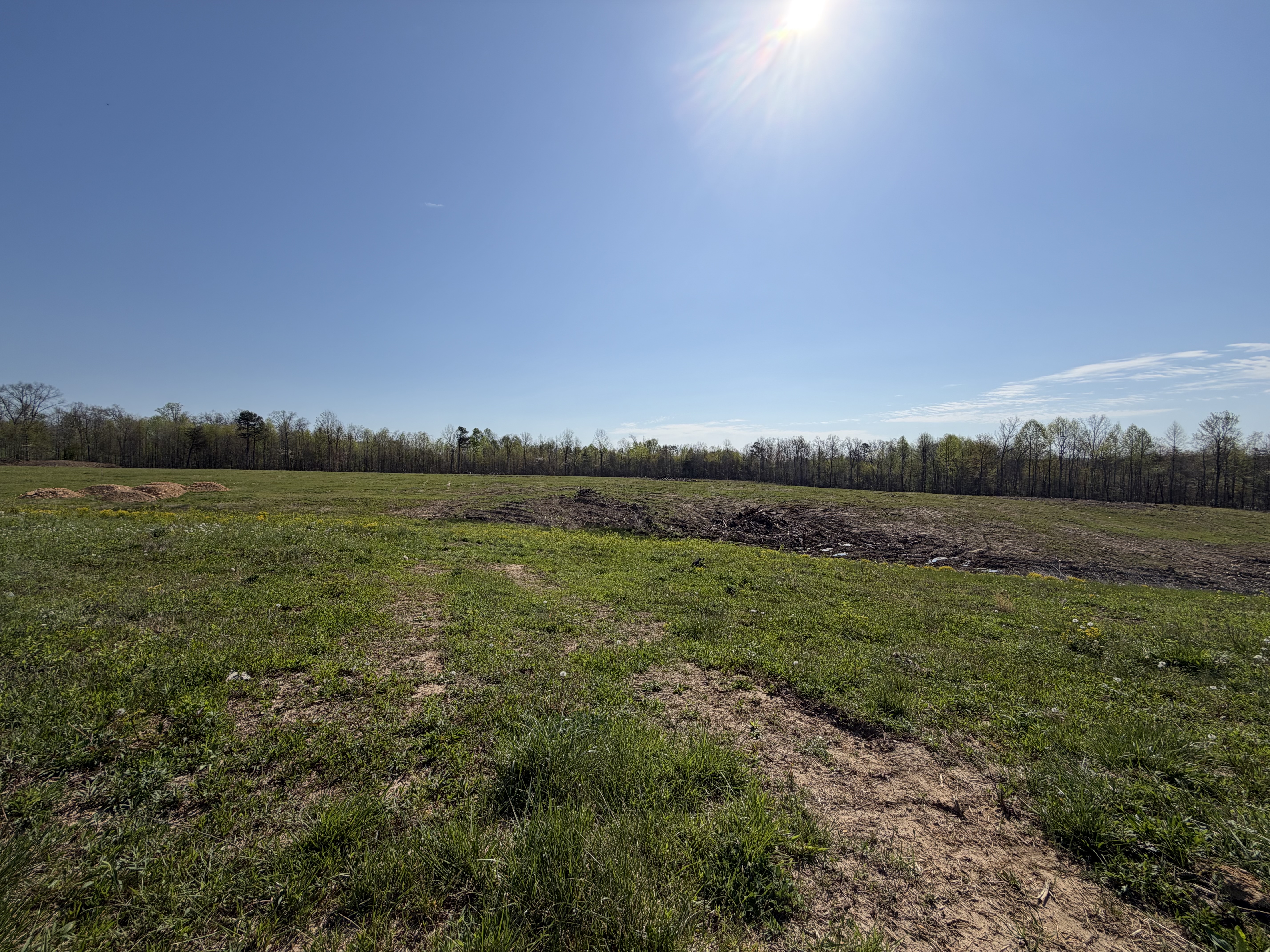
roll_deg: -0.7
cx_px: 635
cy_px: 476
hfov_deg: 102.1
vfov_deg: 85.7
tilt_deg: -0.8
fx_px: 514
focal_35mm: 14
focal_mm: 2.22
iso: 20
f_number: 2.2
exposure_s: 1/1961
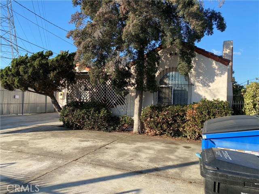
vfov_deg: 53.1
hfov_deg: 67.3
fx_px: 195
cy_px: 97
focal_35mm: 26
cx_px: 130
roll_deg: -2.1
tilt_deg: +0.0
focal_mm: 4.25
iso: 32
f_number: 1.8
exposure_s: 1/1218
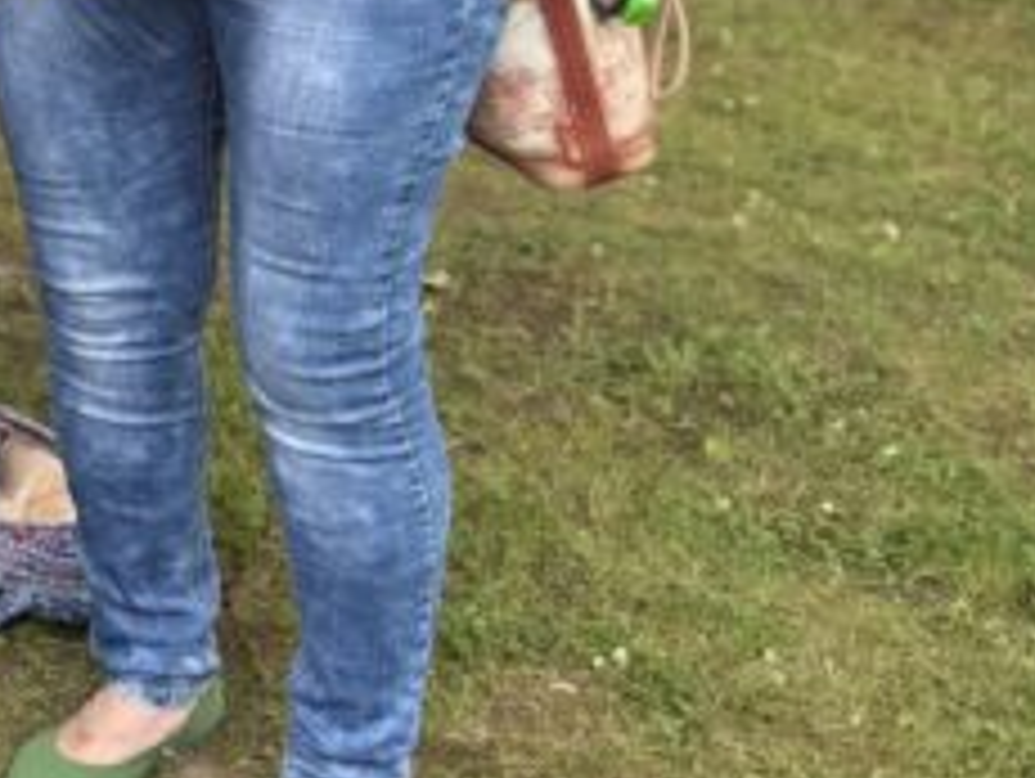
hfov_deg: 20.5
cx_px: -562
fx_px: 2394
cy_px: -117
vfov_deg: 17.7
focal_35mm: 80
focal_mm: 6.76
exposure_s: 1/367
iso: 80
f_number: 1.78
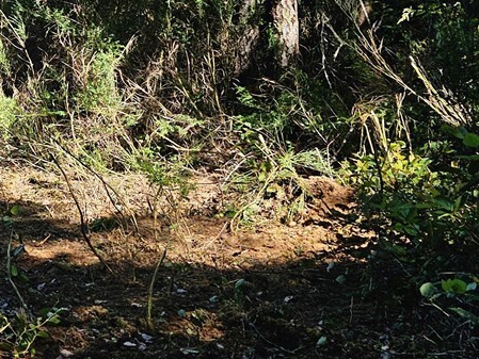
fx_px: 1135
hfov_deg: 18.7
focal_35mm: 82
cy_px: -61
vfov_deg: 17.3
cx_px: -370
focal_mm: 6.3
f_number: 1.7
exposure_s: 1/337
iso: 10
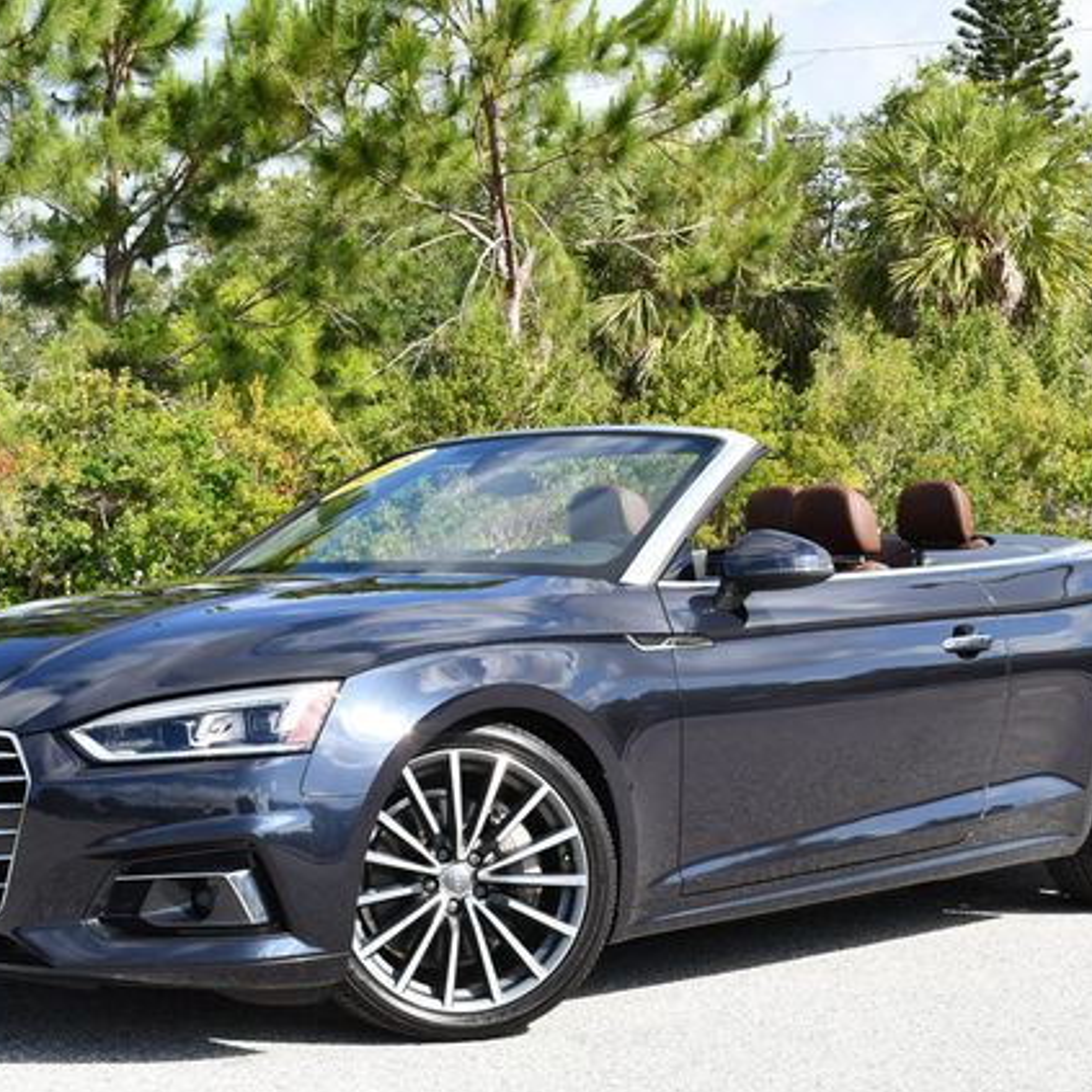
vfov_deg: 25.7
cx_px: 503
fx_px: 2391
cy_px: 550
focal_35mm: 67
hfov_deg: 25.7
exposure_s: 1/250
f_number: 8
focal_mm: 26
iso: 200
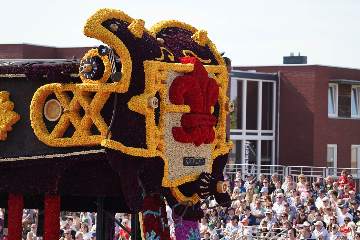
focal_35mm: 141
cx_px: 180
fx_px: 1410
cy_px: 120
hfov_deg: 14.6
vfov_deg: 9.7
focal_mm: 141
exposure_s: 1/2000
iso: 500
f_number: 4
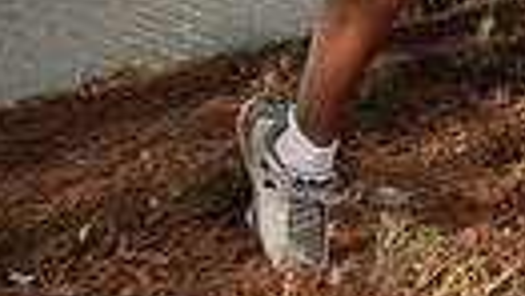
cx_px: 449
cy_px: -472
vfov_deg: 9.6
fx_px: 1505
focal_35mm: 108
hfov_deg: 19.5
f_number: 8
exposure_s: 1/250
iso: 125
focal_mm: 30
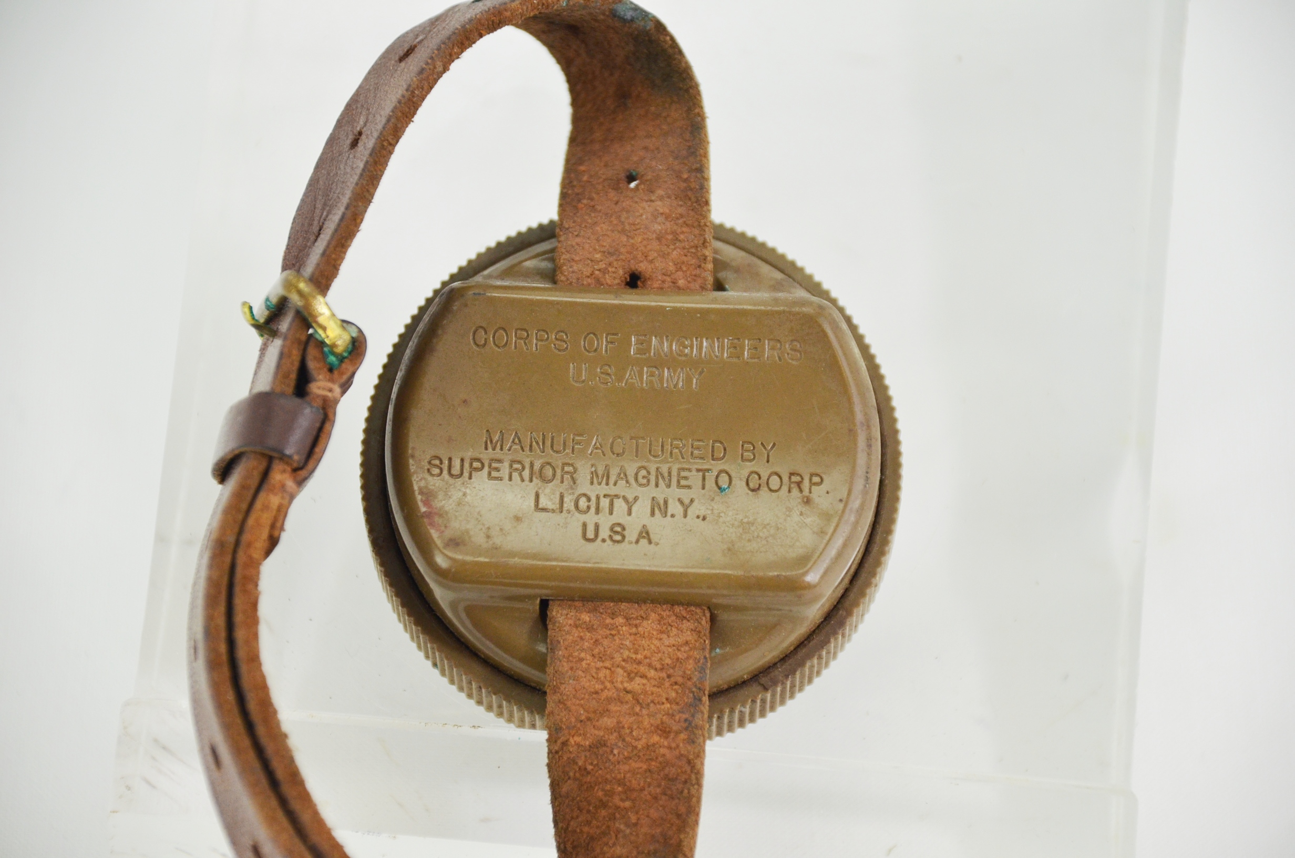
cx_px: 648
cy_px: 429
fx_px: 7269
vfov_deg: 6.8
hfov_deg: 10.2
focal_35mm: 202
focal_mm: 135
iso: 800
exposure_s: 1/250
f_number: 5.6
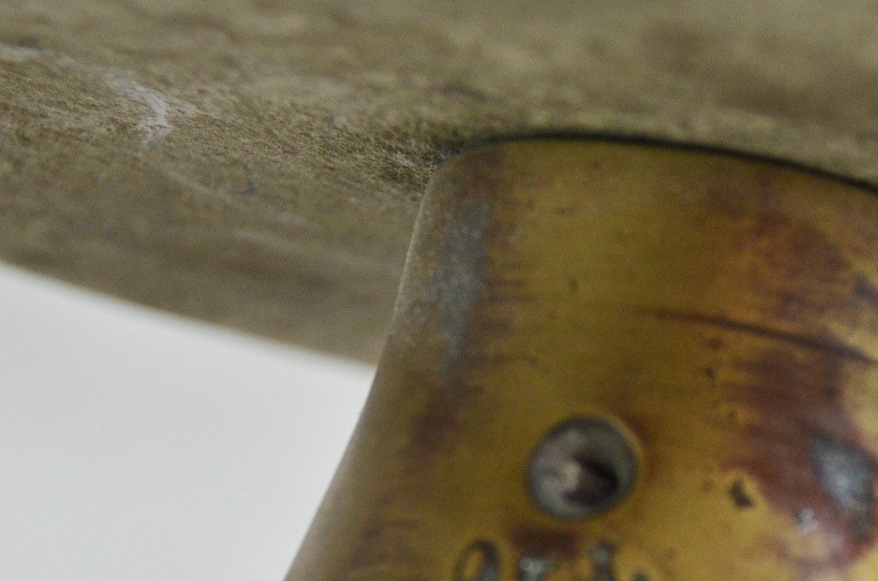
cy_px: 549
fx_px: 5670
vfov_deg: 5.9
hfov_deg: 8.8
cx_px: 592
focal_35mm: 233
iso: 800
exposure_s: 1/250
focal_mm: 66
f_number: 5.3
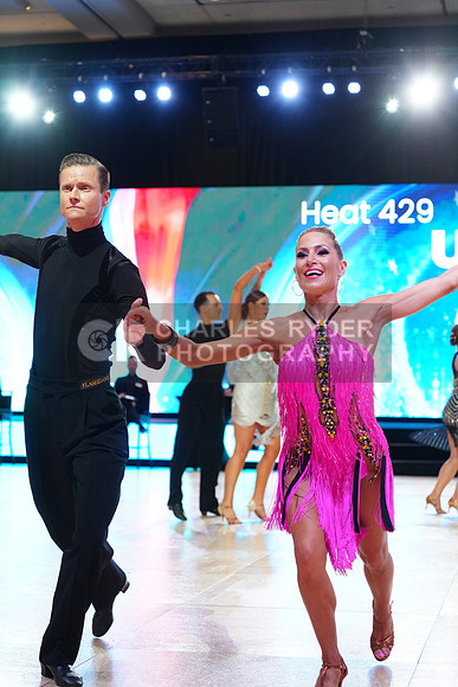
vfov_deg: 28.8
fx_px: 1335
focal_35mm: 70
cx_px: 229
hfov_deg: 19.5
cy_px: 344
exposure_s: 1/250
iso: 2500
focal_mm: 70
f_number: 4
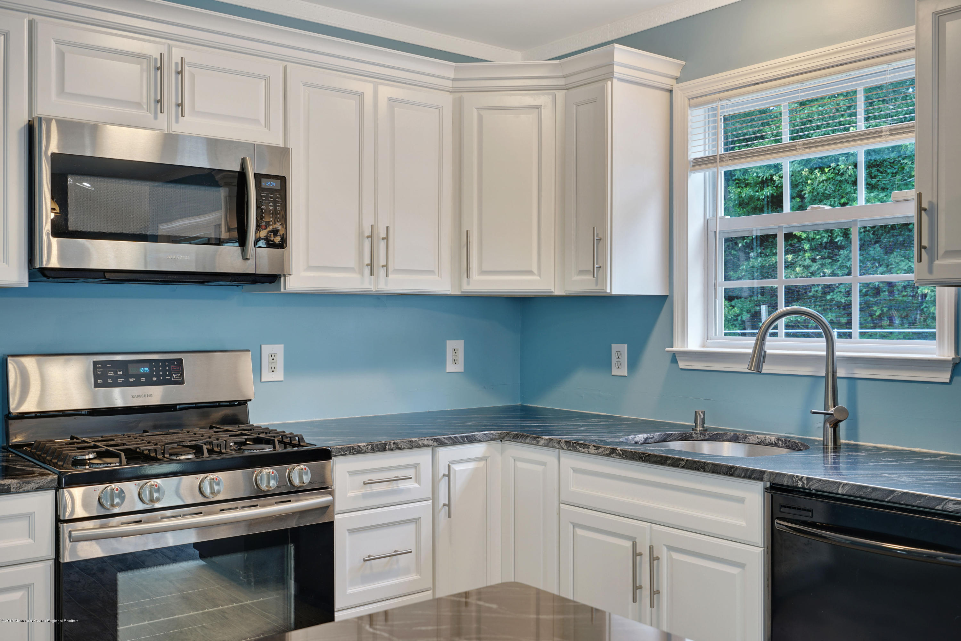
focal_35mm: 35
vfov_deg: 37.9
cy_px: 320
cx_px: 480
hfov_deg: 54.4
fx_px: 934
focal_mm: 35
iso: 100
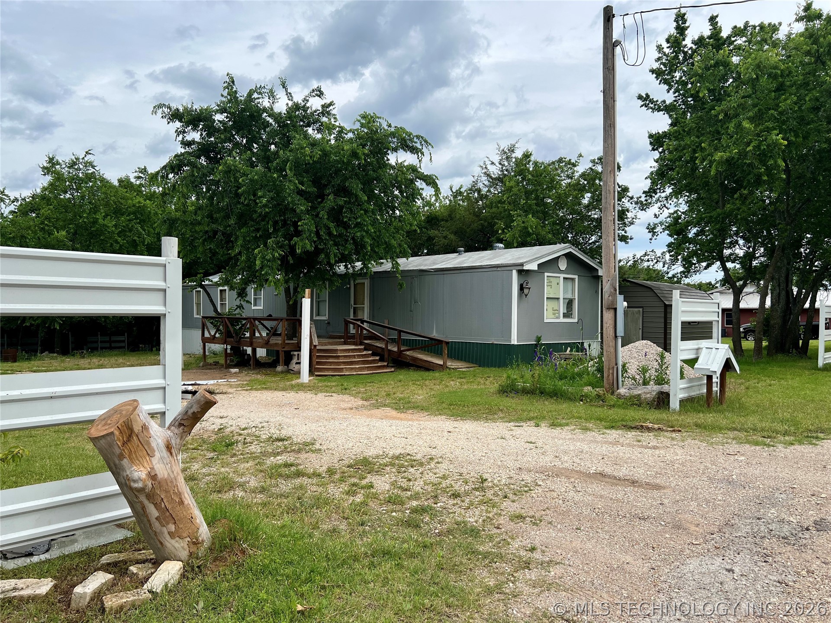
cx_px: 416
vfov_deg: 53.1
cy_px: 312
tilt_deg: -0.4
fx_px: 624
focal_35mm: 26
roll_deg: -0.3
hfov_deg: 67.3
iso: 50
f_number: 1.5
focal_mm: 5.7
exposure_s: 1/4274
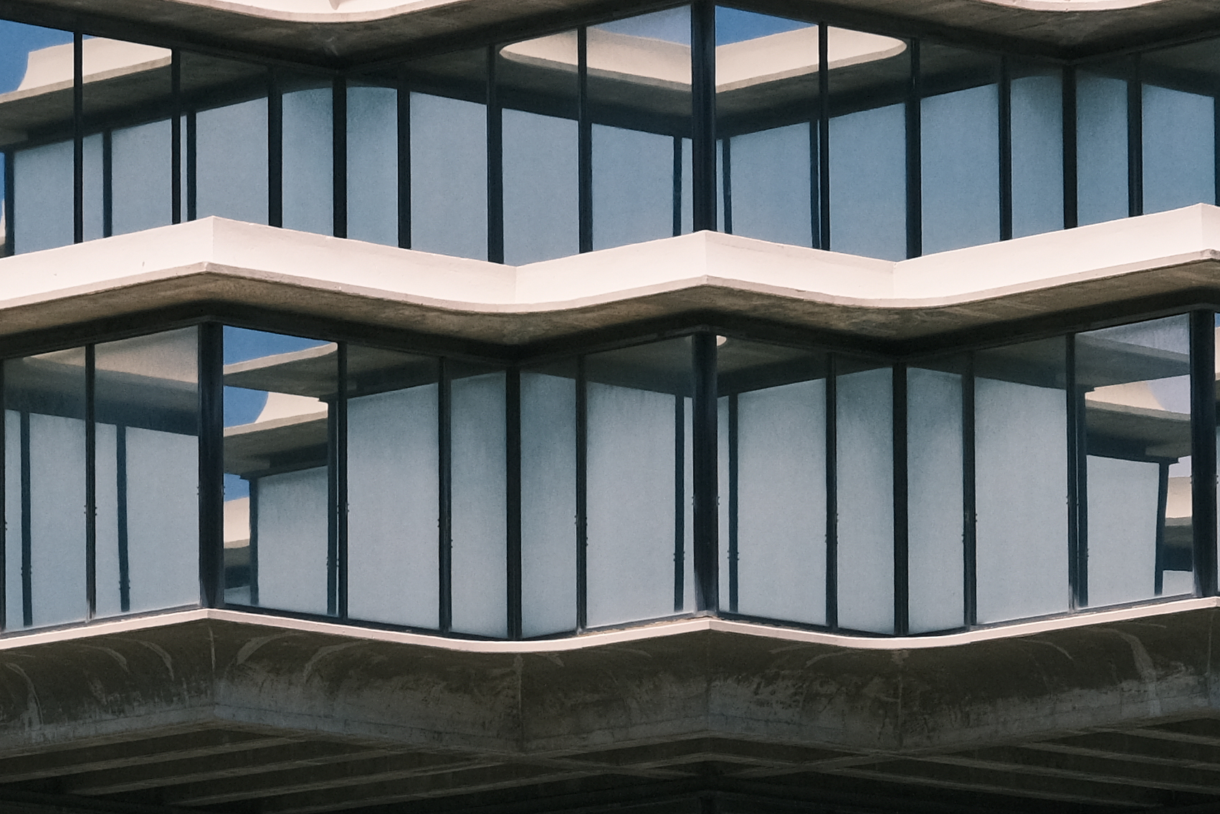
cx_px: 92
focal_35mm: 308
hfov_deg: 6.7
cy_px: 924
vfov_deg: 4.5
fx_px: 10438
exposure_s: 1/3200
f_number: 5.6
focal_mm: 56
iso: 640
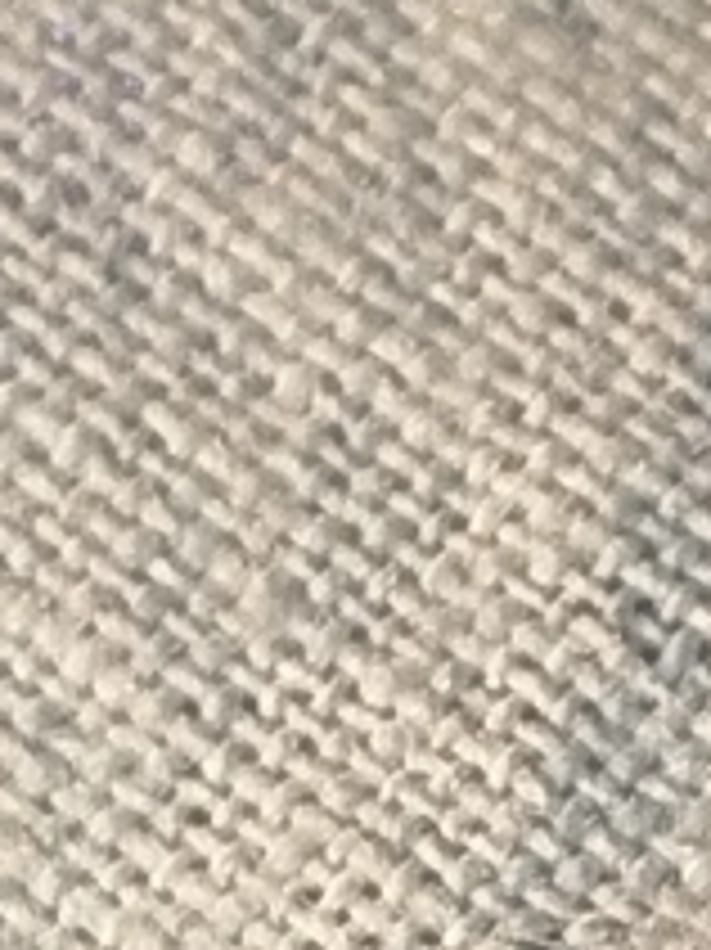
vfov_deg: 5.1
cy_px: 1373
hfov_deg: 3.8
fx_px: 10554
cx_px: 1071
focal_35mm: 385
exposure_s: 1/100
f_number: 1.7
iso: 80
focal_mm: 5.31
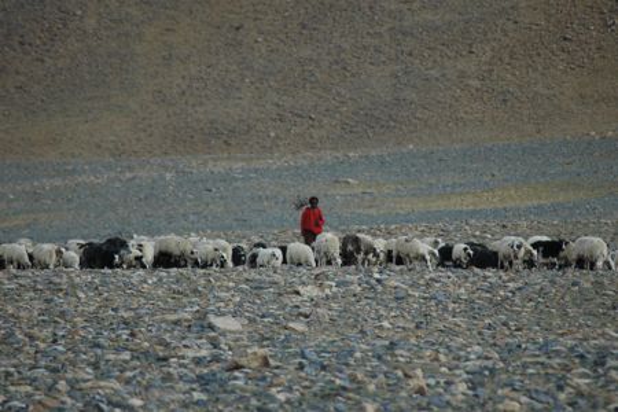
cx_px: 309
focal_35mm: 450
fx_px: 7724
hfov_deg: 4.6
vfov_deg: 3.1
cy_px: 206
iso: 400
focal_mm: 300
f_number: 5.6
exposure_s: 1/640
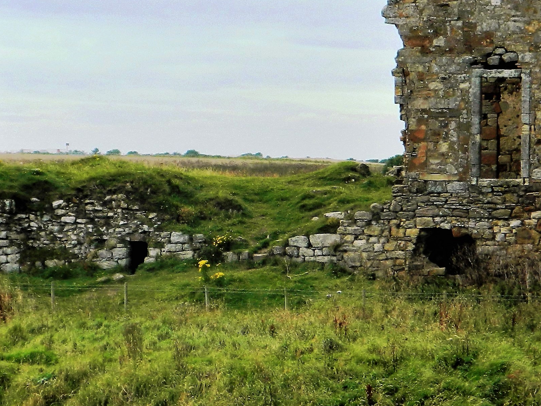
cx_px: 234
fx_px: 3532
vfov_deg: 6.6
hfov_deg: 8.8
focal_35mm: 226
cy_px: 204
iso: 80
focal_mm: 15.1
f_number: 4.2
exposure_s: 1/500
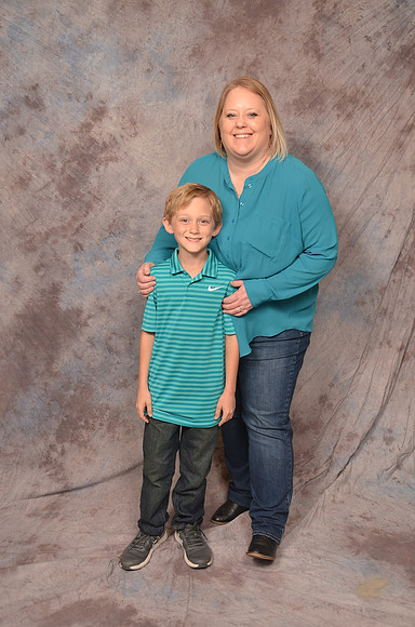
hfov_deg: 34.1
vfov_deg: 49.6
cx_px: 208
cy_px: 314
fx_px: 678
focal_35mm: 39
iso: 200
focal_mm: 26
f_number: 5.6
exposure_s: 1/60
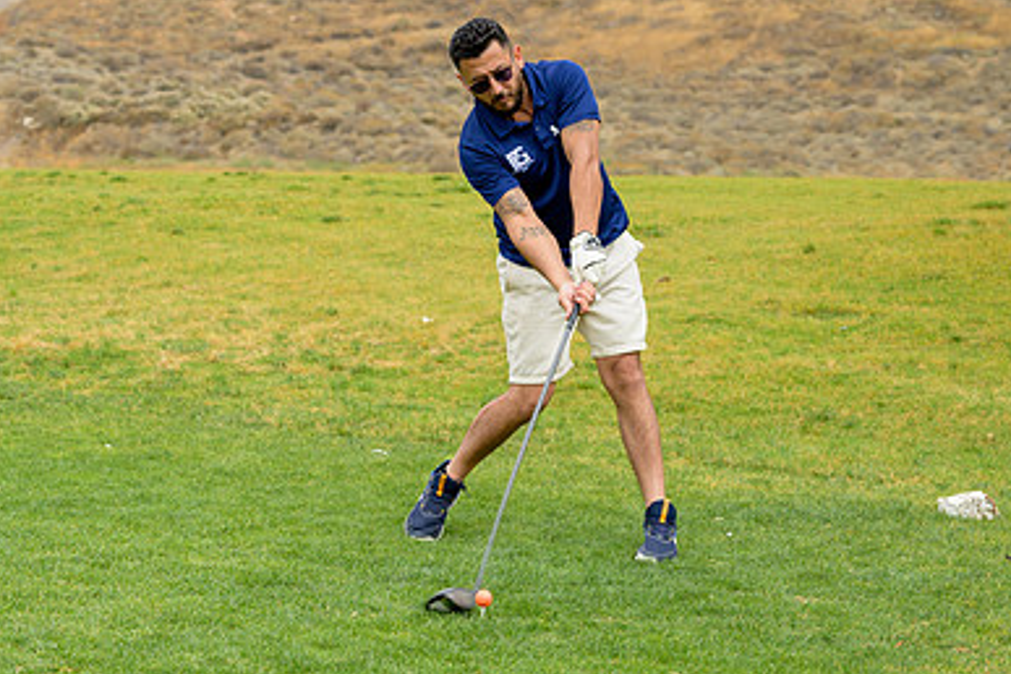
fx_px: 2527
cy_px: 200
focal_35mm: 90
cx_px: 418
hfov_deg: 22.6
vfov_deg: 15.1
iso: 800
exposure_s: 1/4000
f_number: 4
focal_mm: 60
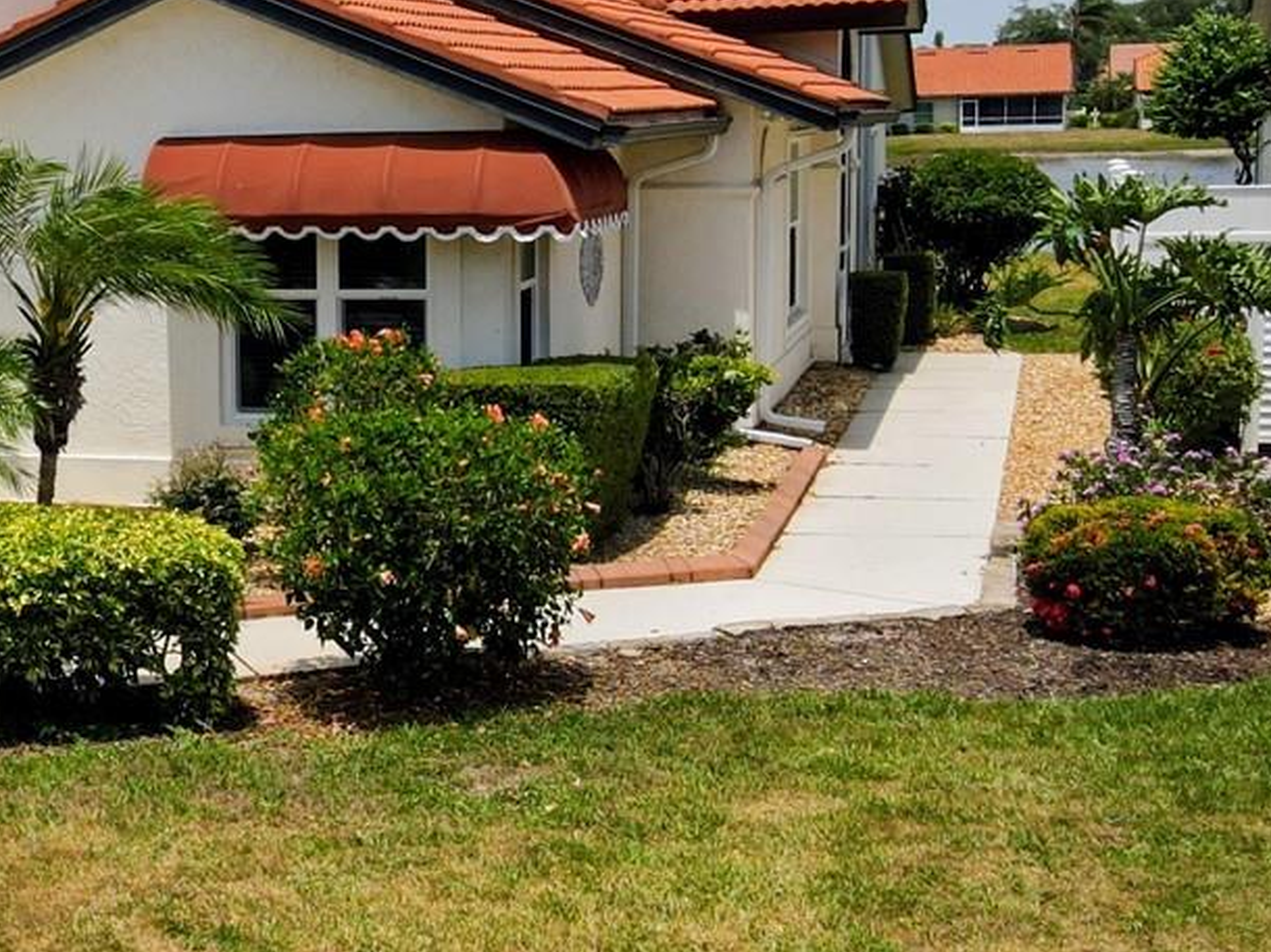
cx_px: -17
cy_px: 340
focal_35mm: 63
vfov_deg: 23.2
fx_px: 2312
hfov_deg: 28.7
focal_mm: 4.5
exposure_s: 1/1500
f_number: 2.8
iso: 100
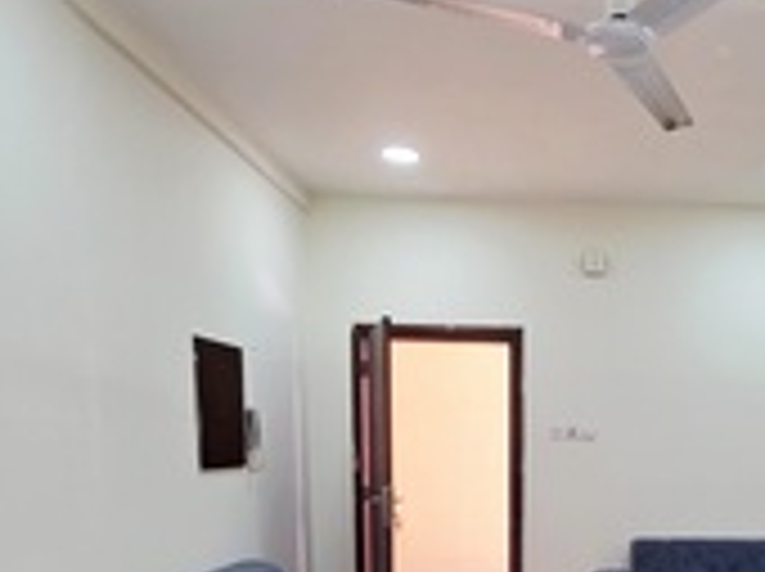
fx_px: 772
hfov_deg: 49.5
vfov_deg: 37.5
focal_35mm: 35
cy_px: 534
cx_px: 614
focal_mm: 2.2
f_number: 1.9
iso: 100
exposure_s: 1/101
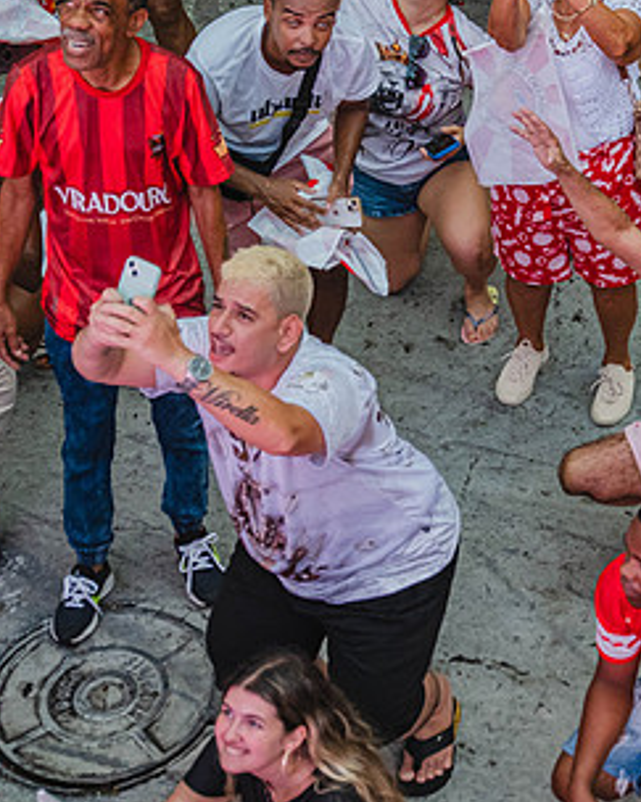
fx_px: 2467
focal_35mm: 104
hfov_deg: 14.6
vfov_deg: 18.5
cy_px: 368
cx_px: 599
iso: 1600
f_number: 3.2
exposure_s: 1/500
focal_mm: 38.8
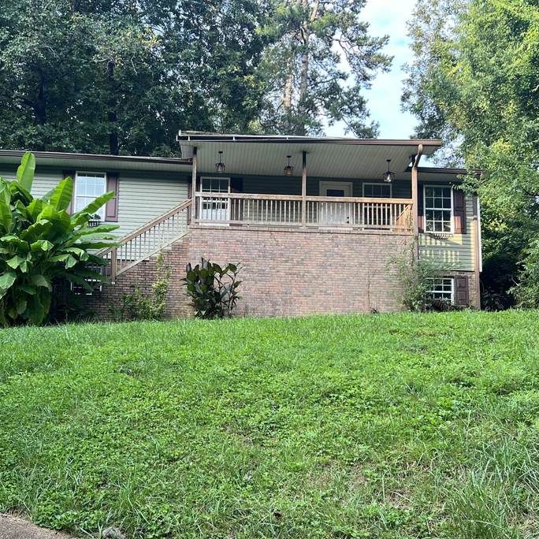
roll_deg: -1.3
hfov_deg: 39.0
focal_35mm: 43
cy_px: 352
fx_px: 758
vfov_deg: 38.8
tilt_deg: +8.7
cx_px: 214
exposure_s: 1/171
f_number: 1.5
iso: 40
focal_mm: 5.7
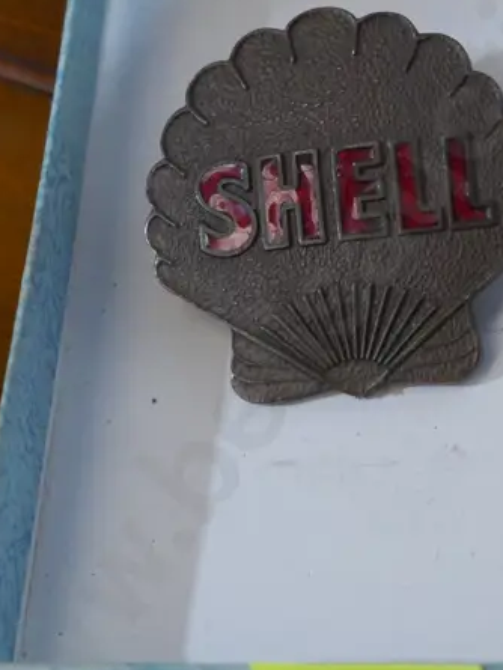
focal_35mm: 152
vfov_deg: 13.0
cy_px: 173
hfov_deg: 9.7
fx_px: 2944
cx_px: 428
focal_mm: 33
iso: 1250
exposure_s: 1/80
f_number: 5.4
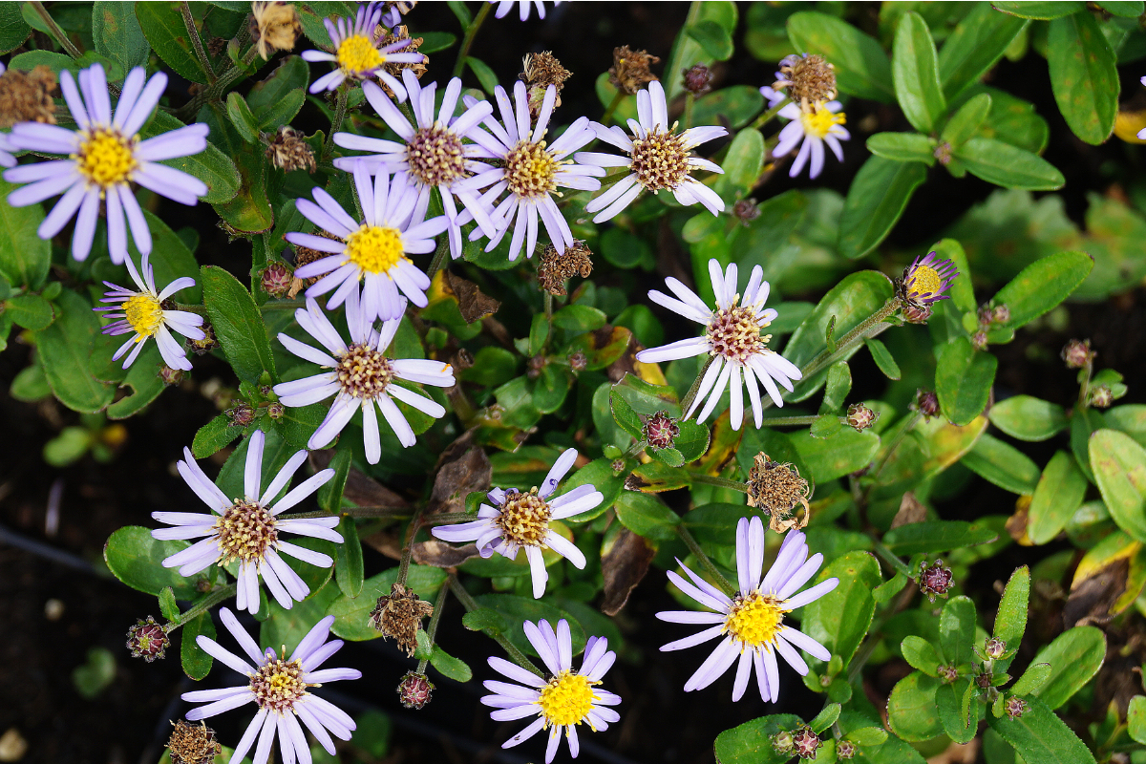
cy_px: 382
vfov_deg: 16.6
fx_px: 2626
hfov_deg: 24.6
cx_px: 573
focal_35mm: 82
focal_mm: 55
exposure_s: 1/125
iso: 100
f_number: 8
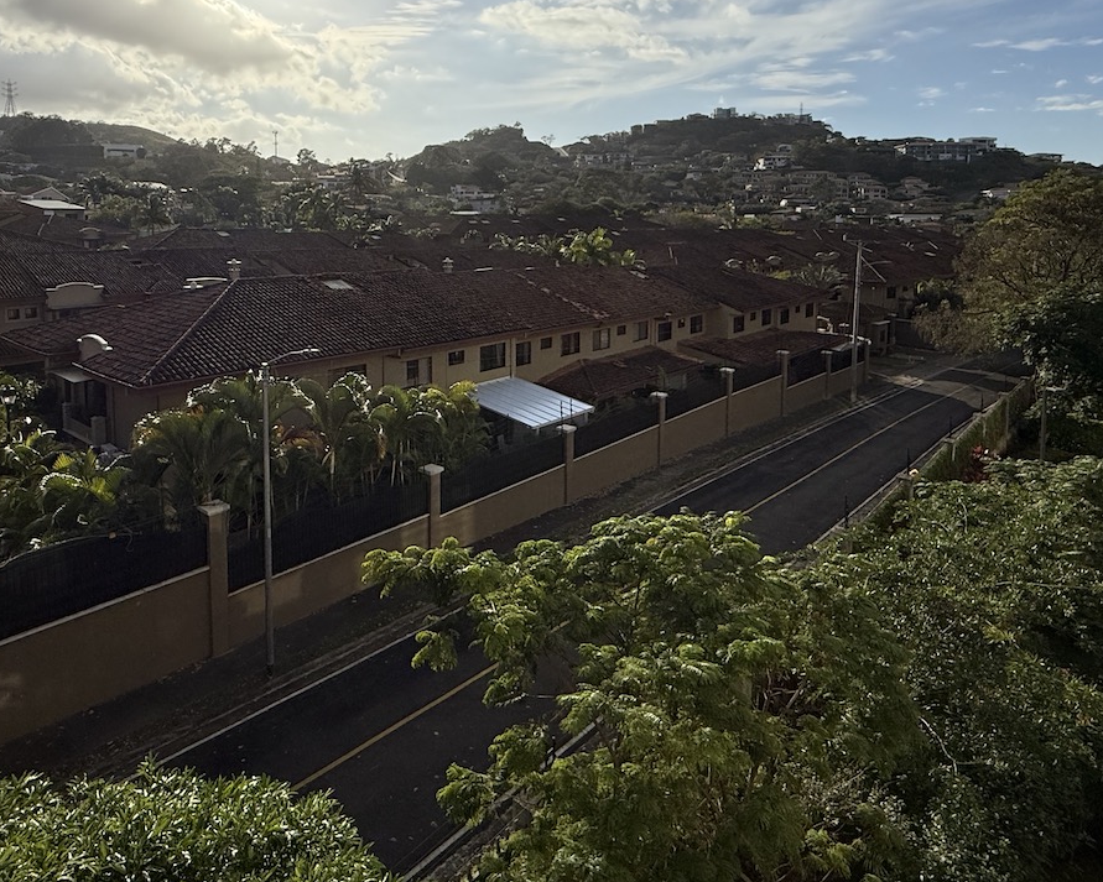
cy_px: 273
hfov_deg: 72.4
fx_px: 751
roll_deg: +0.4
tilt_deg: -4.3
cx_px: 498
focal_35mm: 23
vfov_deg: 59.1
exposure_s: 1/6173
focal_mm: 2.22
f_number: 2.2
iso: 64
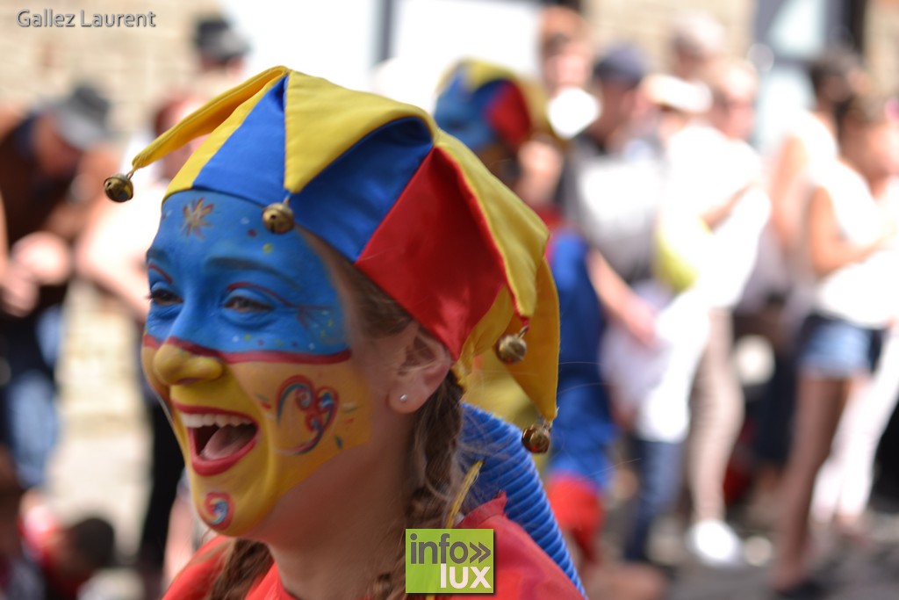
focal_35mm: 75
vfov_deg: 18.2
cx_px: 450
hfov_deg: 27.0
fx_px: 1873
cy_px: 300
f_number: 2.8
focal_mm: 50
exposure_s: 1/400
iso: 100
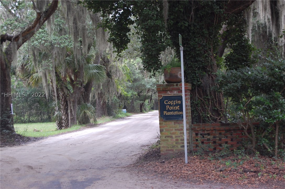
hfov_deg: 26.0
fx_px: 616
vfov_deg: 17.4
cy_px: 94
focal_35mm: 78
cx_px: 142
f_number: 5.6
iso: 400
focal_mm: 52
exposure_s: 1/40
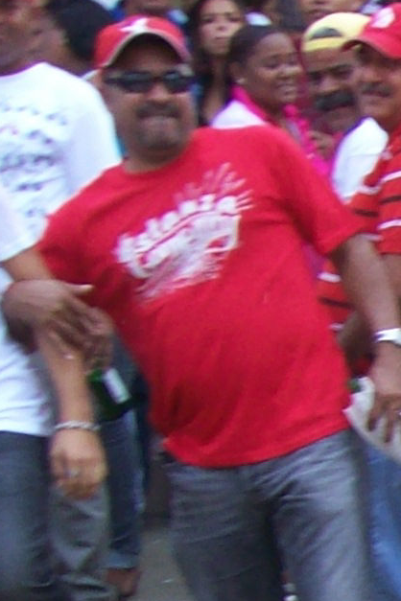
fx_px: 2840
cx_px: 1345
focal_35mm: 170
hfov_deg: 7.0
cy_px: 706
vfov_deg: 11.9
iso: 80
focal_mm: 6
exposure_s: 1/84.4
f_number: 2.7
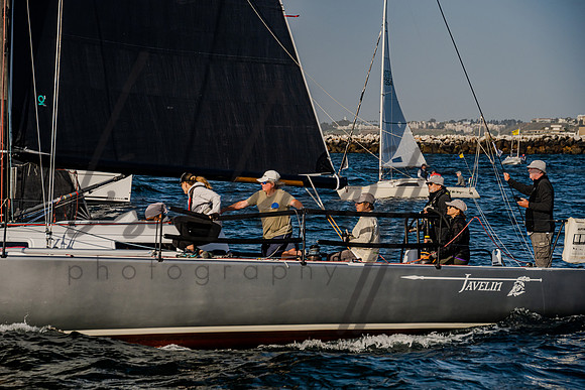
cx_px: 285
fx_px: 1956
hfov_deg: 17.0
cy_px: 195
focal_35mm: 120
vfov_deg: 11.4
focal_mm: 115
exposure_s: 1/2000
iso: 400
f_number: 6.3
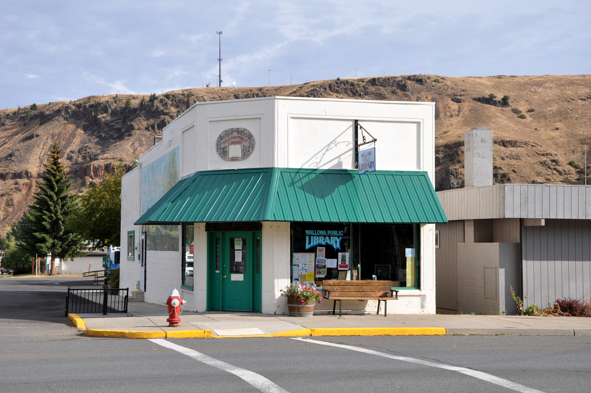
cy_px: 196
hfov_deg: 31.9
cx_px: 296
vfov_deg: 21.5
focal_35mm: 63
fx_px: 1033
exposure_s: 1/400
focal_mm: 42
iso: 200
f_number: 10
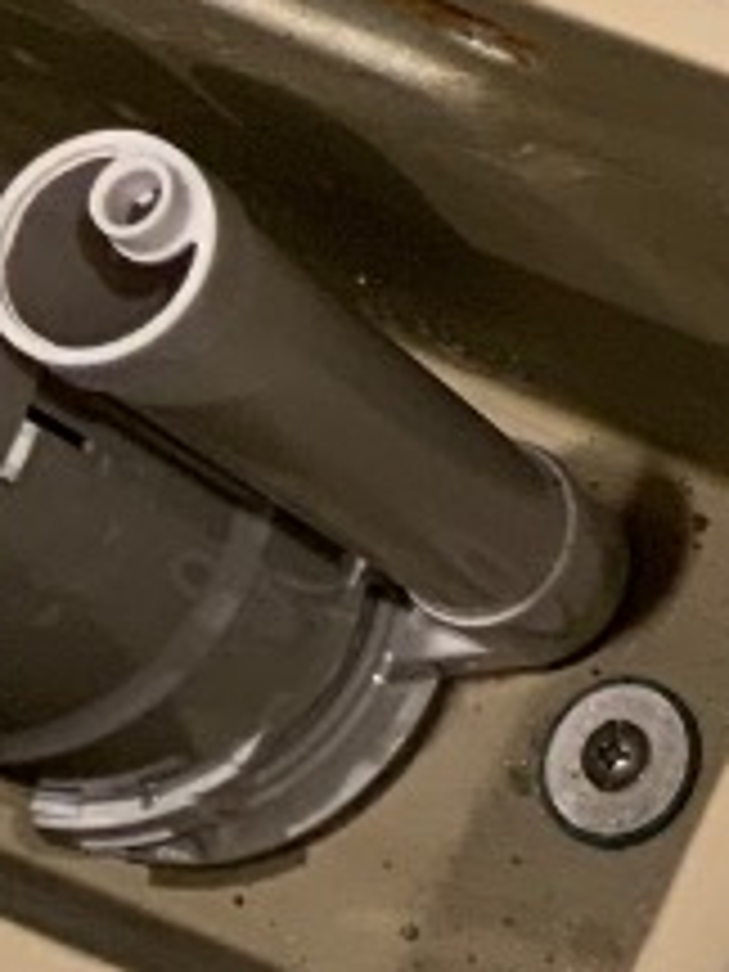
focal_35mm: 161
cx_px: 1760
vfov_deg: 11.0
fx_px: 4521
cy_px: -1071
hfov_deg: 8.4
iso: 64
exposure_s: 1/50
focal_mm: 3
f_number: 1.8
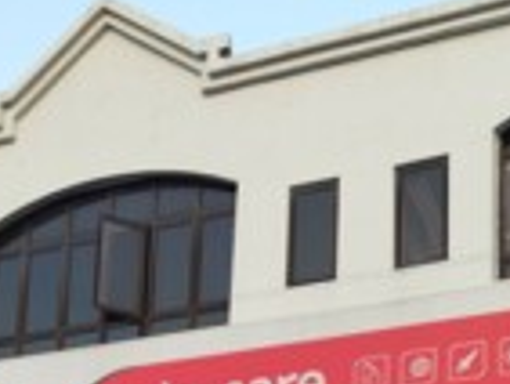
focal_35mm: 98
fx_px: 1445
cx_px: 293
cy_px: 554
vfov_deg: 14.2
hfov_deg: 20.0
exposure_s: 1/253
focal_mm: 4.71
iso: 99
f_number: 1.79
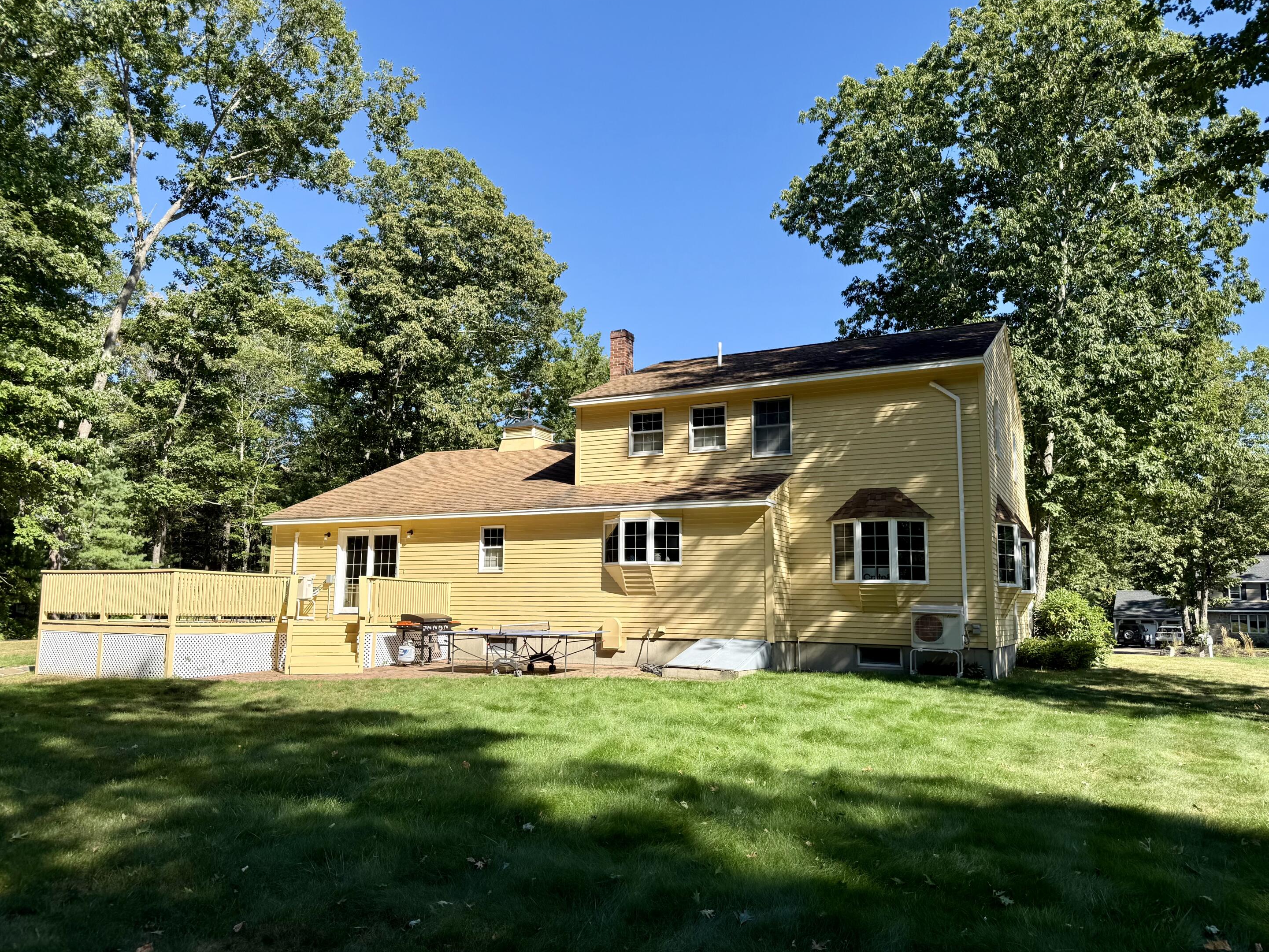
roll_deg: -1.6
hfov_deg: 69.4
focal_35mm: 25
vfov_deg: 54.9
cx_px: 611
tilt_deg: +7.2
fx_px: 916
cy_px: 490
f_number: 1.78
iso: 80
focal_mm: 6.76
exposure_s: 1/2370
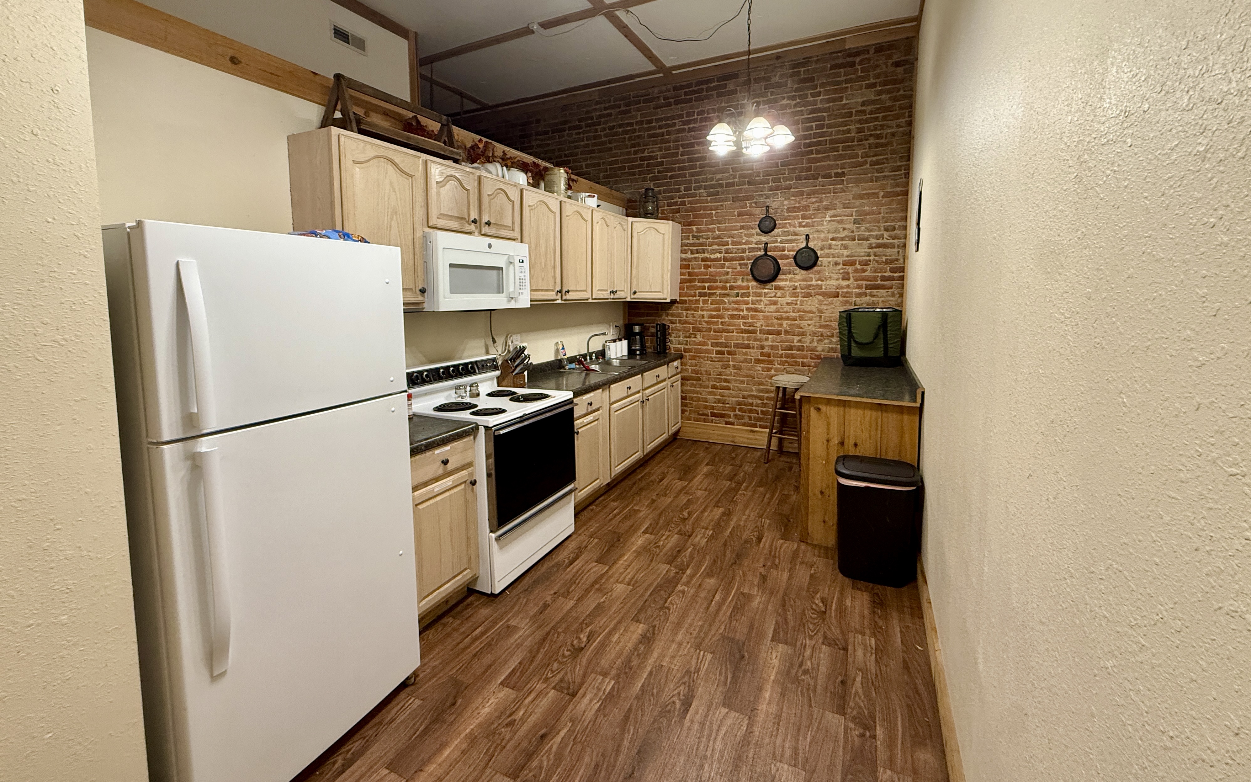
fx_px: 511
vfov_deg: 74.4
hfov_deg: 101.5
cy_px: 339
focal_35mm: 15
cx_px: 632
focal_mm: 2.22
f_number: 2.2
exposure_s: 1/60
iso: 250
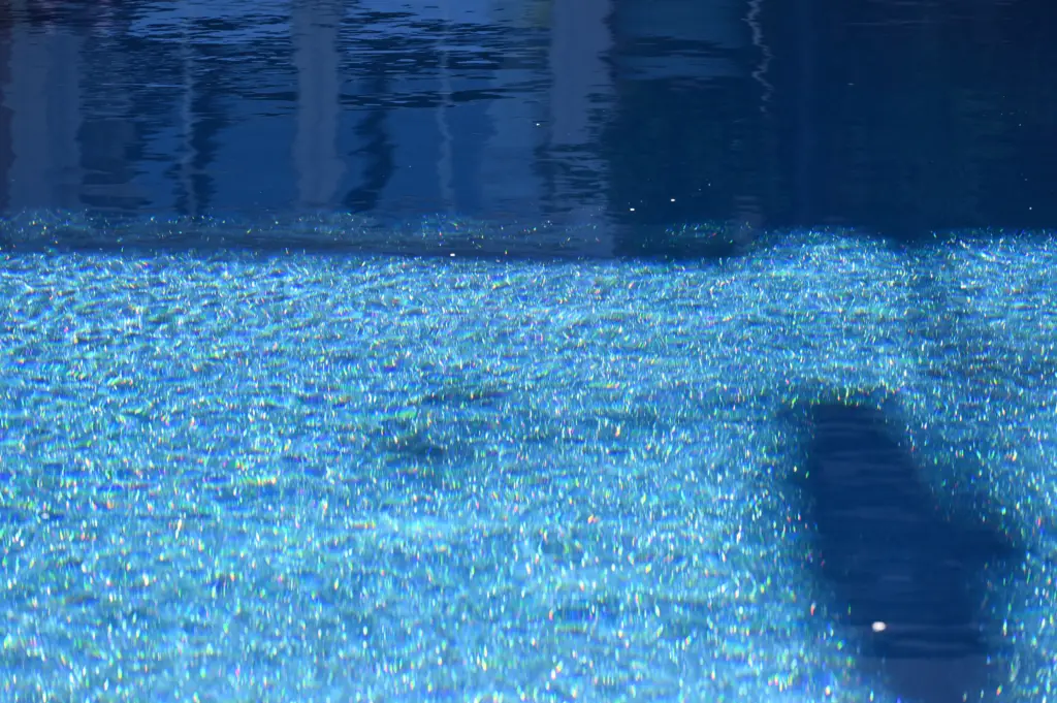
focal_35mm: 200
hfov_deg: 10.3
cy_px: 352
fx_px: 5867
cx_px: 528
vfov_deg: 6.9
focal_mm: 200
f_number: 9
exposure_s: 1/200
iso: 160
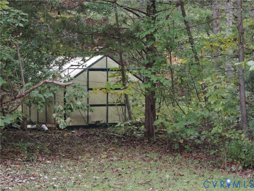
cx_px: 127
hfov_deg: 18.7
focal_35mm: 105
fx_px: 770
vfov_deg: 14.1
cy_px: 96
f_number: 4.2
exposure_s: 1/250
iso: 800
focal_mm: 18.7
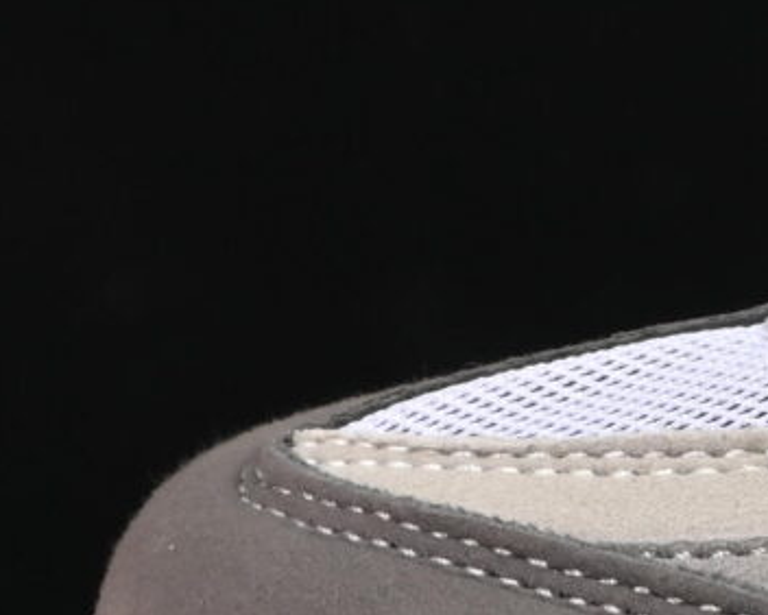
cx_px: 1966
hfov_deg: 3.7
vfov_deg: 3.0
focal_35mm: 512
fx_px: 11644
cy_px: 93
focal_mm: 50
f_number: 7.1
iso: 160
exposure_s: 1/80
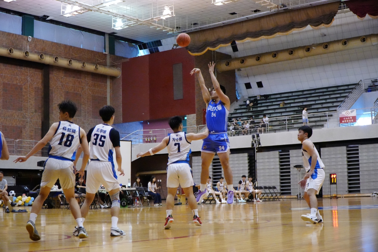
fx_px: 551
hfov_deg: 37.9
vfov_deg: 25.8
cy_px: 126
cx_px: 189
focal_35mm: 52
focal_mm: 35
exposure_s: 1/501
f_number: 4
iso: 8000
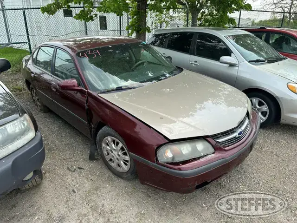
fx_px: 206
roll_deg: +1.0
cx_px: 148
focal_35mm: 24
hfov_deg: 71.6
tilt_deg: -13.5
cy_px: 112
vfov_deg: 56.8
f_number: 1.78
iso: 80
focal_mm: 6.86
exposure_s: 1/1721
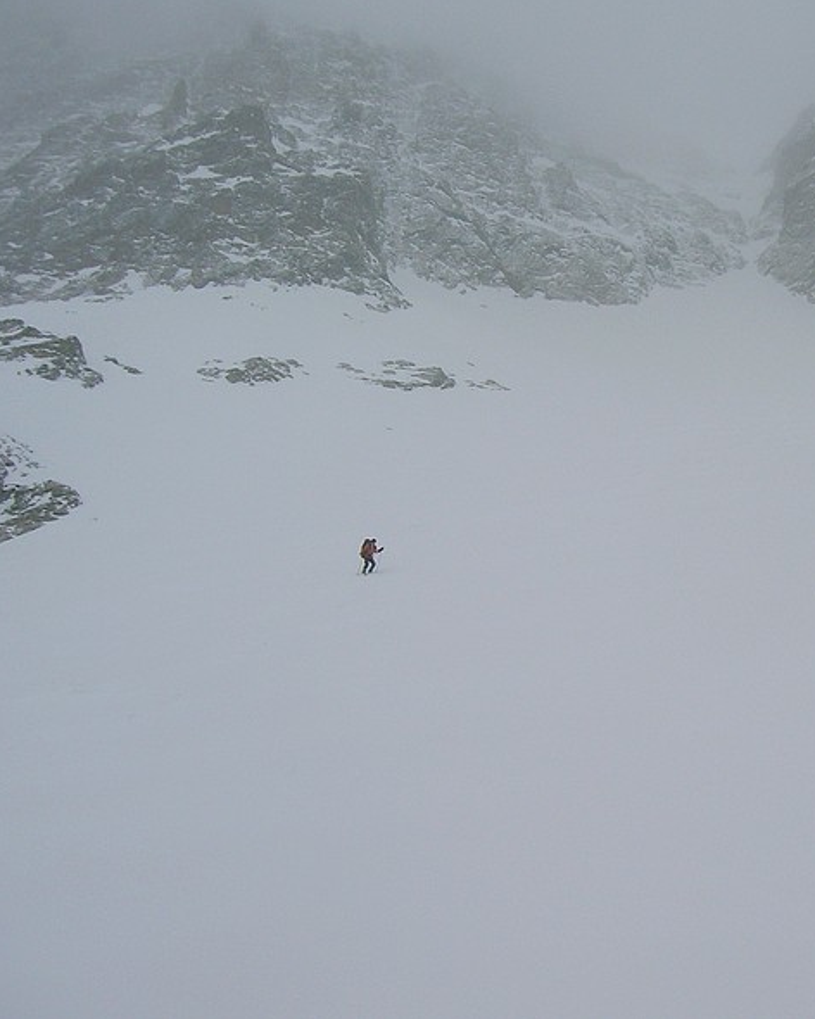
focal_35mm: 45
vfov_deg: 41.2
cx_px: 618
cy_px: 510
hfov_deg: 32.7
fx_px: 1357
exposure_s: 1/336
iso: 50
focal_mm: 5.7
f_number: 4.9
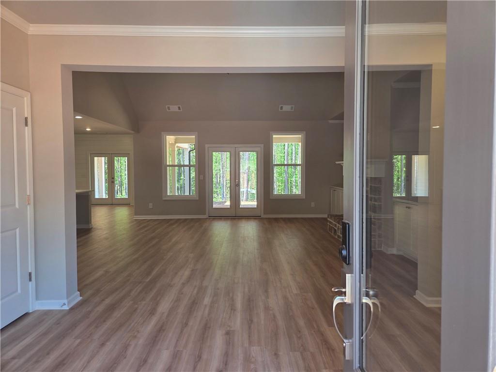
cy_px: 186
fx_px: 330
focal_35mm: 23
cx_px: 248
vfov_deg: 58.9
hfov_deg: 73.9
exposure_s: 1/120
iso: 100
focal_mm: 5.4
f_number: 1.8
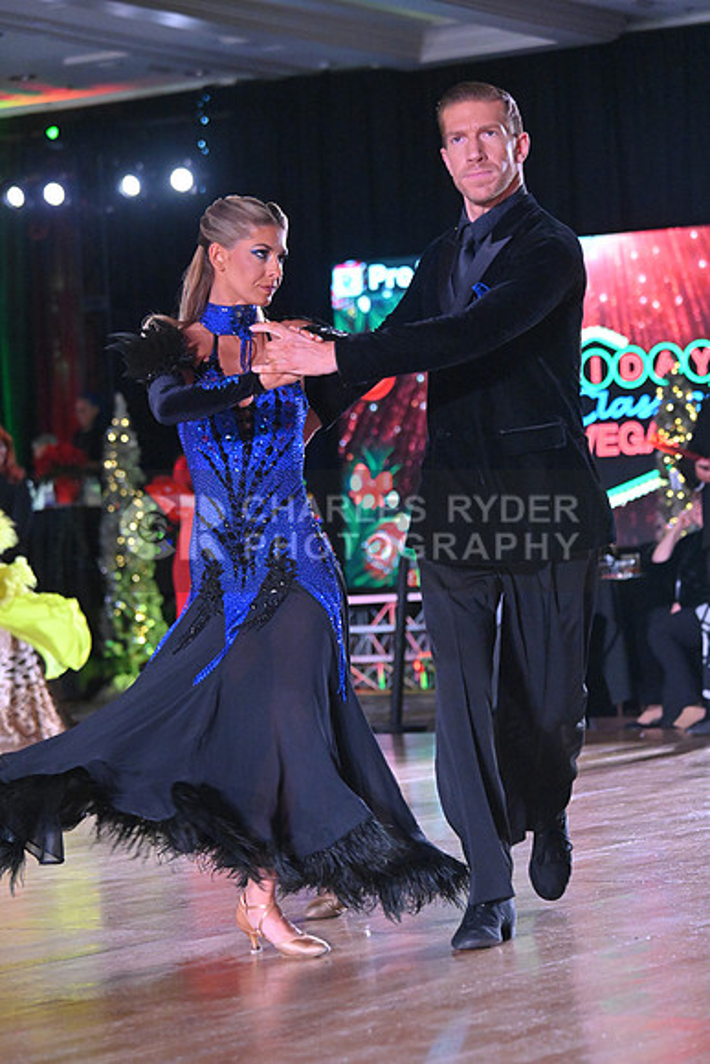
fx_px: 3548
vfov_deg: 17.1
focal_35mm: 120
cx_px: 355
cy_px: 532
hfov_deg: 11.4
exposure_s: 1/400
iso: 6400
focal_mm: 120
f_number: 5
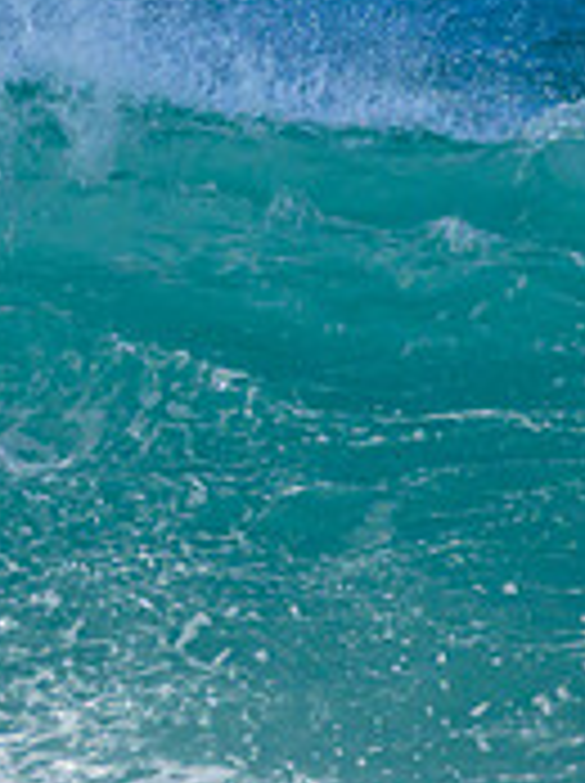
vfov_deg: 0.6
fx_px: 72509
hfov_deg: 0.5
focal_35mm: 3210
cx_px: -711
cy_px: 187
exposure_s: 1/2500
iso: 900
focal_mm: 1000
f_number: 11
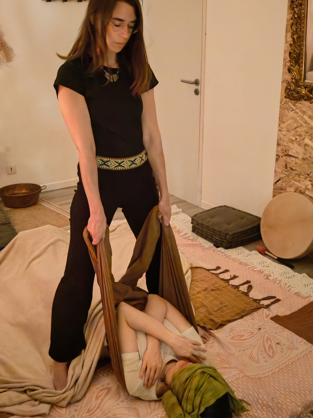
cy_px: 209
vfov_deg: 45.8
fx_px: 494
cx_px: 156
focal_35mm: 41
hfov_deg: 35.1
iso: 5000
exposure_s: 1/17
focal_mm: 5.52
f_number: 1.95
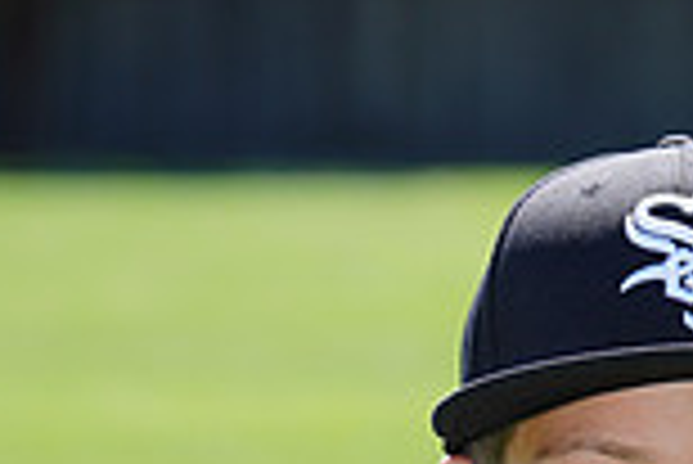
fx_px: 13372
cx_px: 810
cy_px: 714
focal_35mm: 694
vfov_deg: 2.0
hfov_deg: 3.0
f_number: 9
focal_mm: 184
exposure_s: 1/250
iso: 200
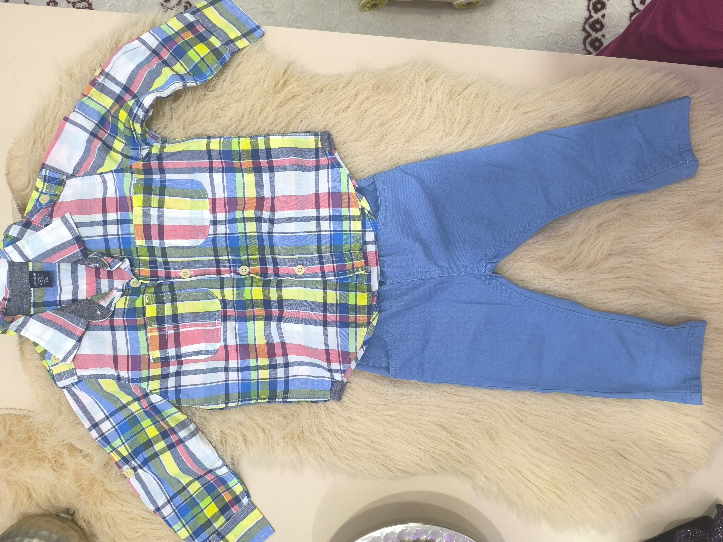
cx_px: 362
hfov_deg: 73.9
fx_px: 480
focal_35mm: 23
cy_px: 271
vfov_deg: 58.9
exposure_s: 1/50
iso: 1250
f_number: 1.65
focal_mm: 6.14
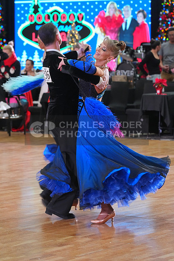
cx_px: 87
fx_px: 1094
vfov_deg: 13.6
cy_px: 130
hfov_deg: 9.1
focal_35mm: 151
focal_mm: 151
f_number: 5.6
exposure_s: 1/200
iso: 3200
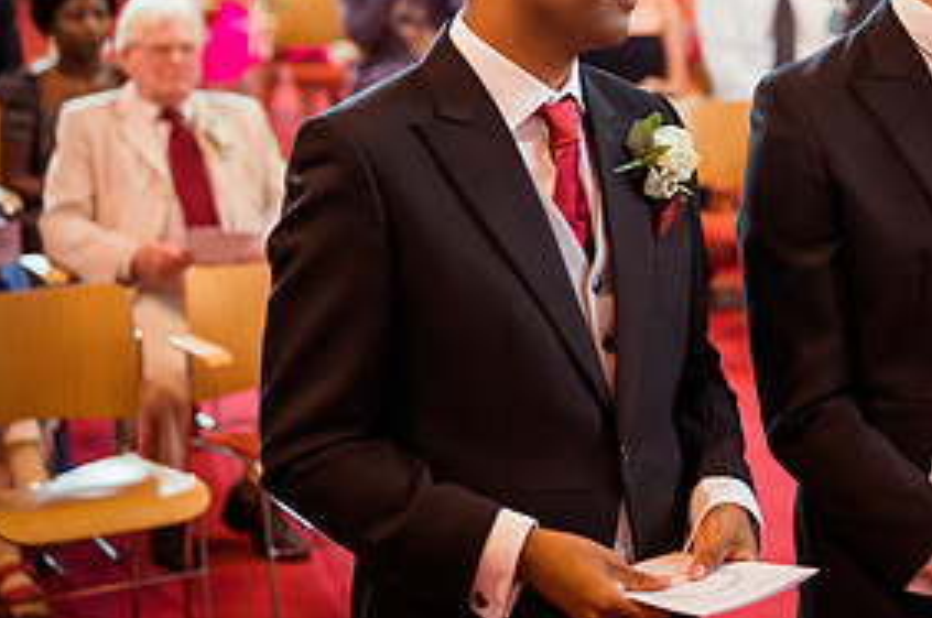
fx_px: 2662
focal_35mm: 103
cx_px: 783
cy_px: 66
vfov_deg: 13.1
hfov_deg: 19.6
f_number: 2.2
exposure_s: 1/160
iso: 1100
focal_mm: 50
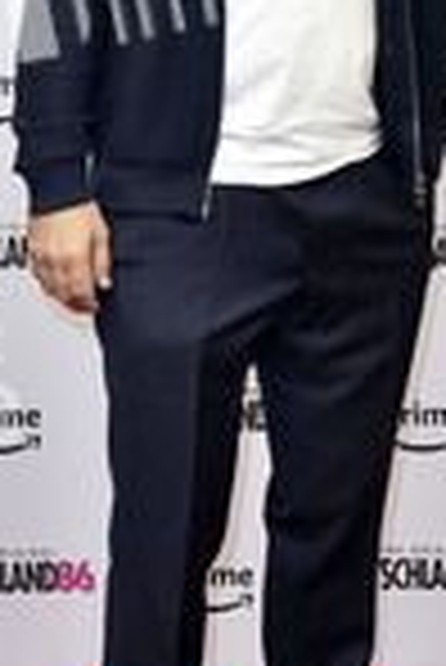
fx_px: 2002
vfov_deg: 18.8
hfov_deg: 12.7
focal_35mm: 108
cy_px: 194
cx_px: 279
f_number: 5.6
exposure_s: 1/160
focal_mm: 40
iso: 1000
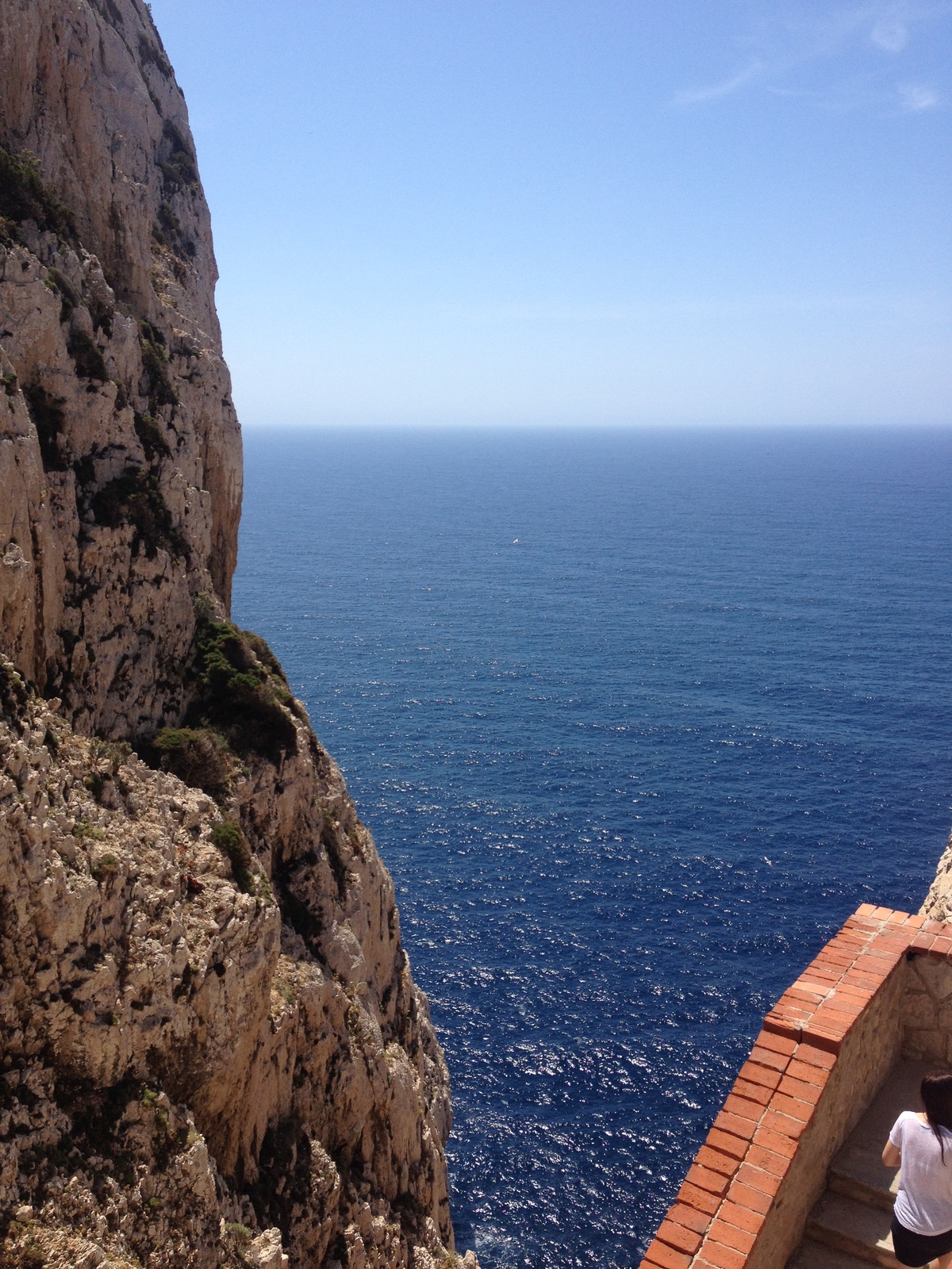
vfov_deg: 52.6
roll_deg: +1.0
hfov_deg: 40.7
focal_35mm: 35
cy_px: 634
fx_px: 1283
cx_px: 476
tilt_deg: -12.4
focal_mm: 4.28
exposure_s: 1/1905
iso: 50
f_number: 2.4
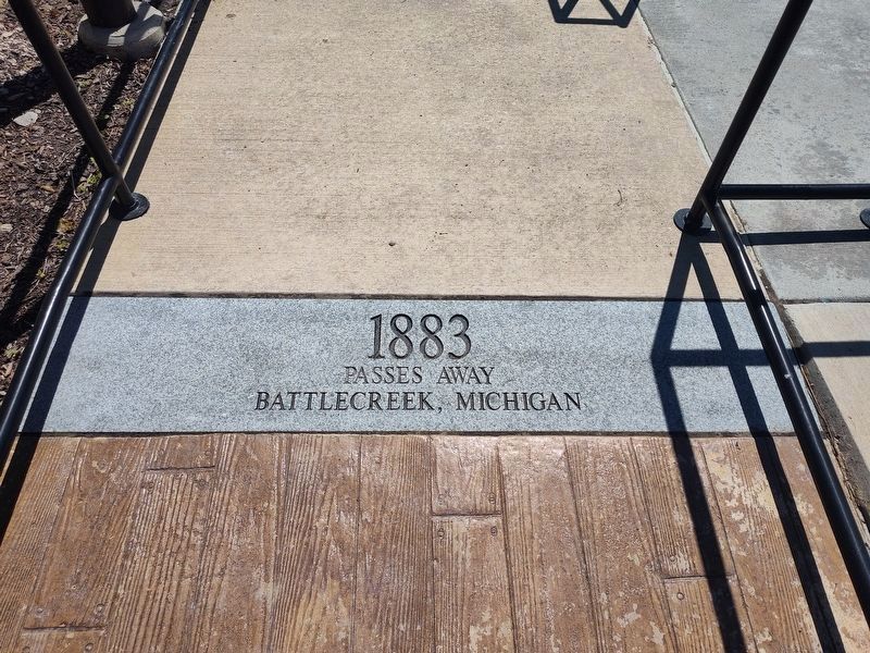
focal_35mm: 23
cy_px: 326
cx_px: 435
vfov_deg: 58.9
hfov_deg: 73.9
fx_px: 578
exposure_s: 1/2419
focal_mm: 5.56
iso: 100
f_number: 1.8
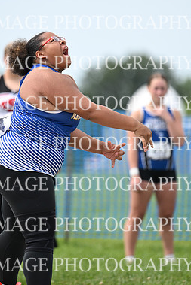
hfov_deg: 2.2
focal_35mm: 612
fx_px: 4866
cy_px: 123
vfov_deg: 3.4
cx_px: 49
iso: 500
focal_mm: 400
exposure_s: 1/2500
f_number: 4.5
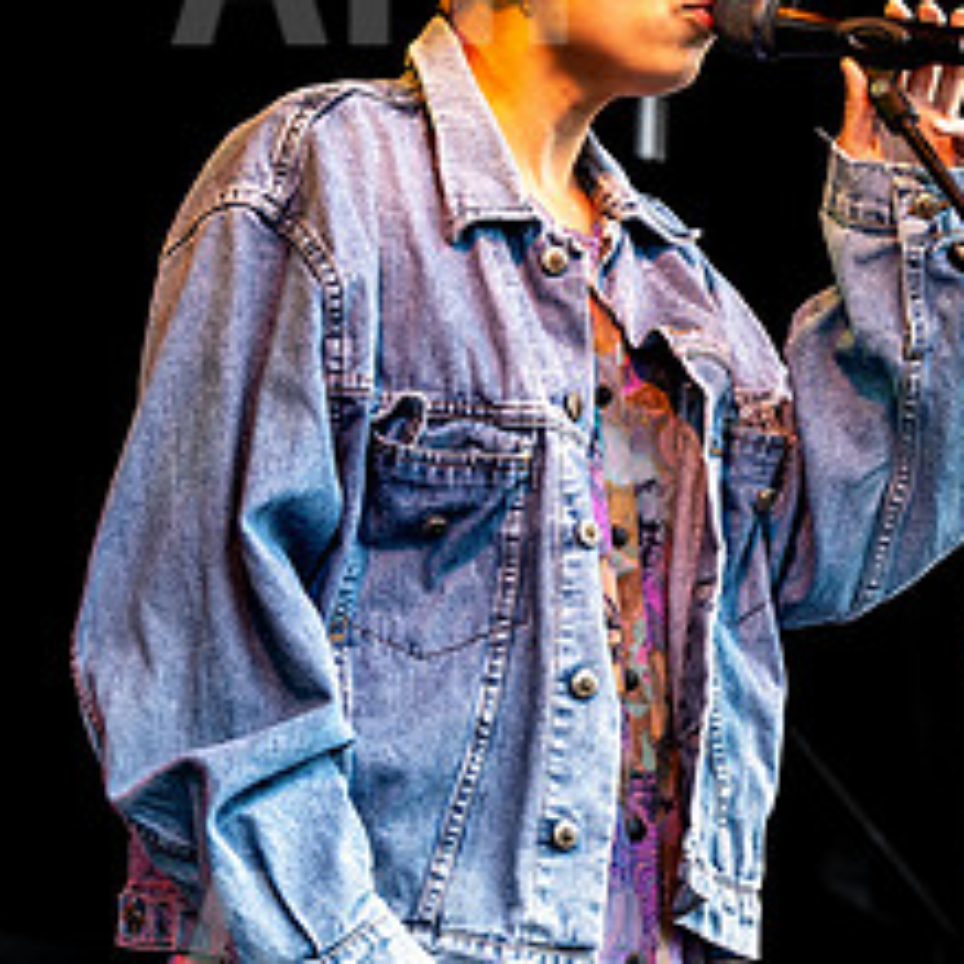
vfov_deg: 8.5
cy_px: 480
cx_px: 1246
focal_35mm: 206
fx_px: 6490
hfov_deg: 8.4
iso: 1600
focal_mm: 86
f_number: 5.6
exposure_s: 1/800
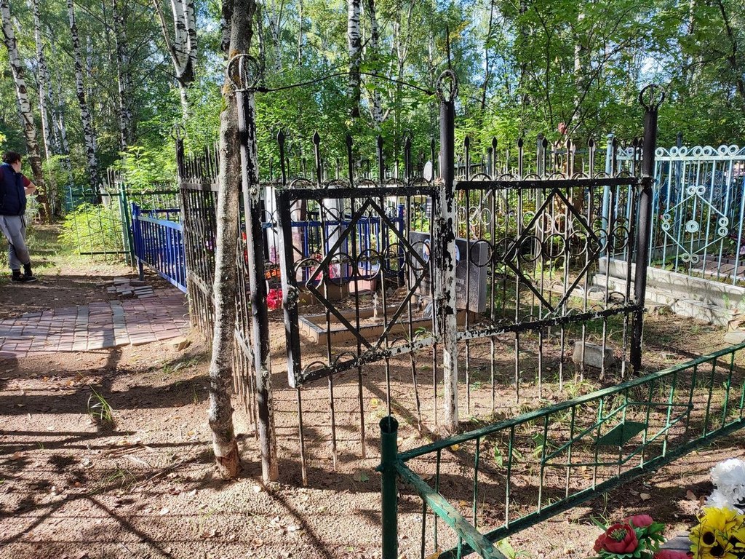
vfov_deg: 54.9
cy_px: 280
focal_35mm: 25
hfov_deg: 69.4
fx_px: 538
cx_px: 372
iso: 50
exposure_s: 1/115
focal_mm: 6.04
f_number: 1.9
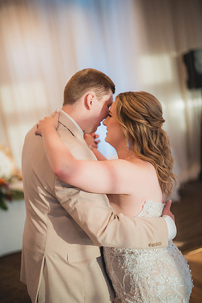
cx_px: 101
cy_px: 152
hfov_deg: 27.0
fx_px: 421
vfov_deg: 39.6
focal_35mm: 50
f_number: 1.4
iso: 1250
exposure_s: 1/1250
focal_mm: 50
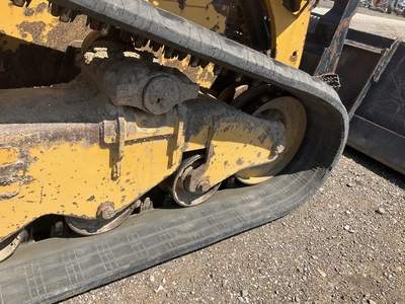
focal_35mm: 29
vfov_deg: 48.2
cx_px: 202
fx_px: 339
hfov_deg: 61.7
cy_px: 152
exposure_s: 1/1121
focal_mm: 3
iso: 25
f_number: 1.8
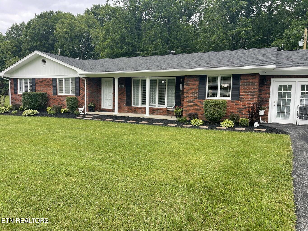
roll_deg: -1.8
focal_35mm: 25
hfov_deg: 69.4
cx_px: 154
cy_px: 116
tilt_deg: -7.0
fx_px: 222
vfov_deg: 54.9
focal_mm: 5.1
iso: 32
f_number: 1.6
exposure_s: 1/336
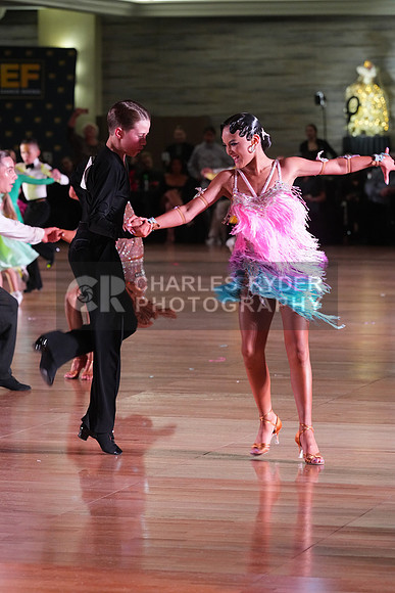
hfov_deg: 9.2
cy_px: 296
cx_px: 198
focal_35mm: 149
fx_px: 2451
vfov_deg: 13.8
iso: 4000
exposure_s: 1/200
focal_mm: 149
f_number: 5.6
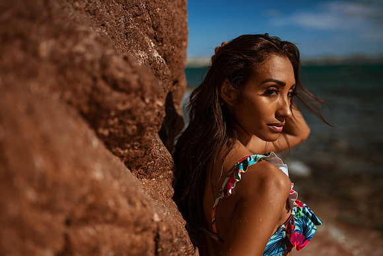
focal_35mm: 35
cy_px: 128
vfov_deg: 37.9
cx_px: 192
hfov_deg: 54.4
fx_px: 372
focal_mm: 35
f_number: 1.4
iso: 64
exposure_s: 1/8000
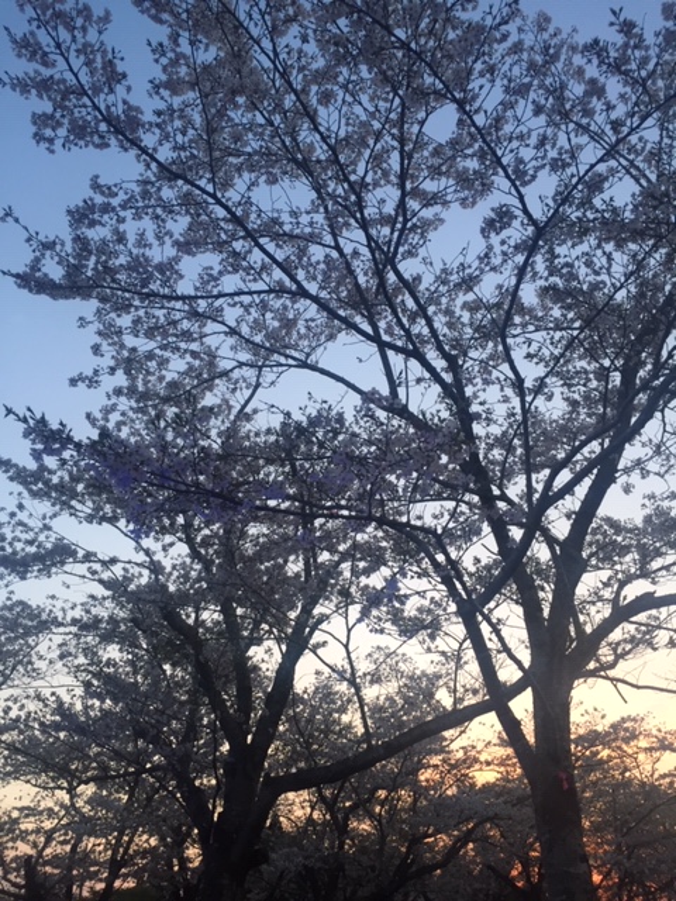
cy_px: 450
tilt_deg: +30.5
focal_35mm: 29
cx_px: 338
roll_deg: +1.8
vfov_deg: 61.7
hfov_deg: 48.2
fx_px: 755
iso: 32
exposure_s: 1/40
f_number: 2.2
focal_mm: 4.15
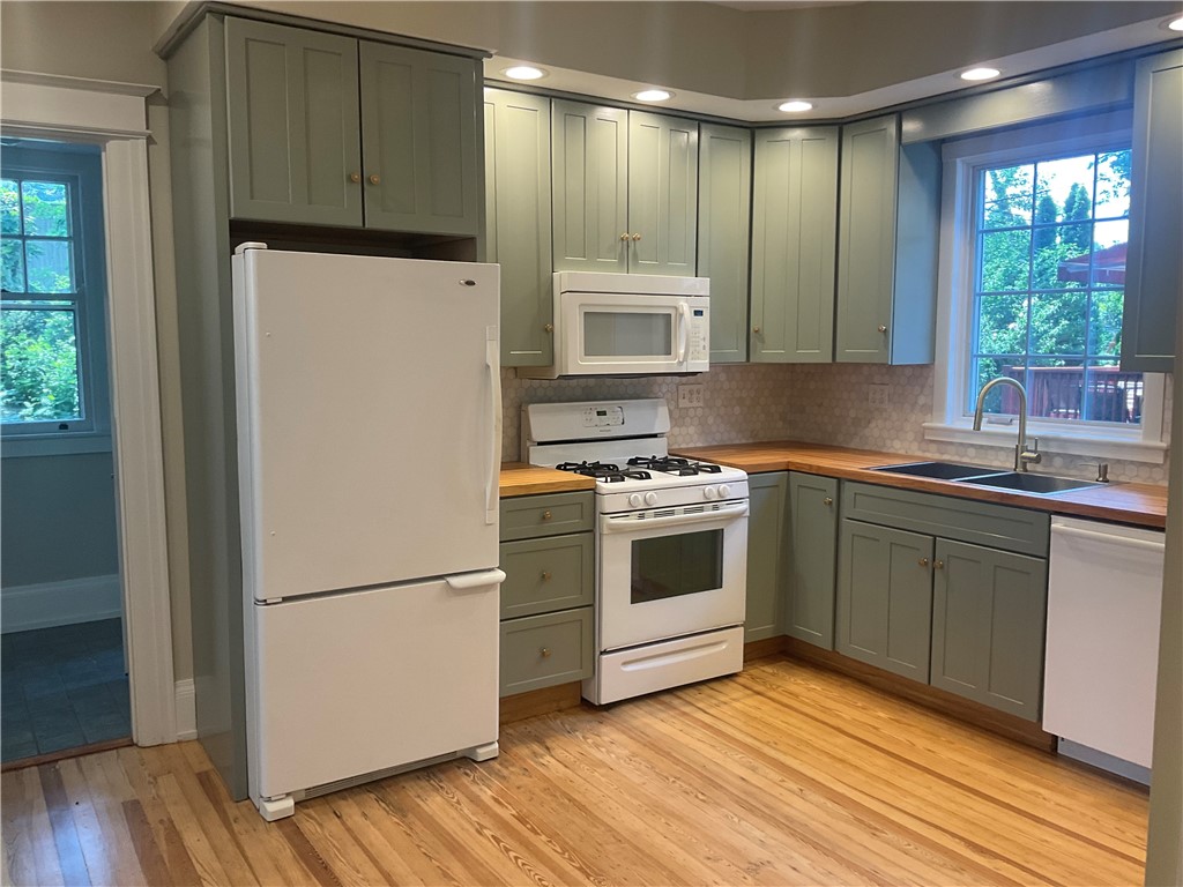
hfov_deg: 61.7
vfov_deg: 48.2
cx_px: 592
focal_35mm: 29
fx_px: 991
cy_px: 444
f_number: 1.8
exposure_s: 1/60
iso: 40
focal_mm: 3
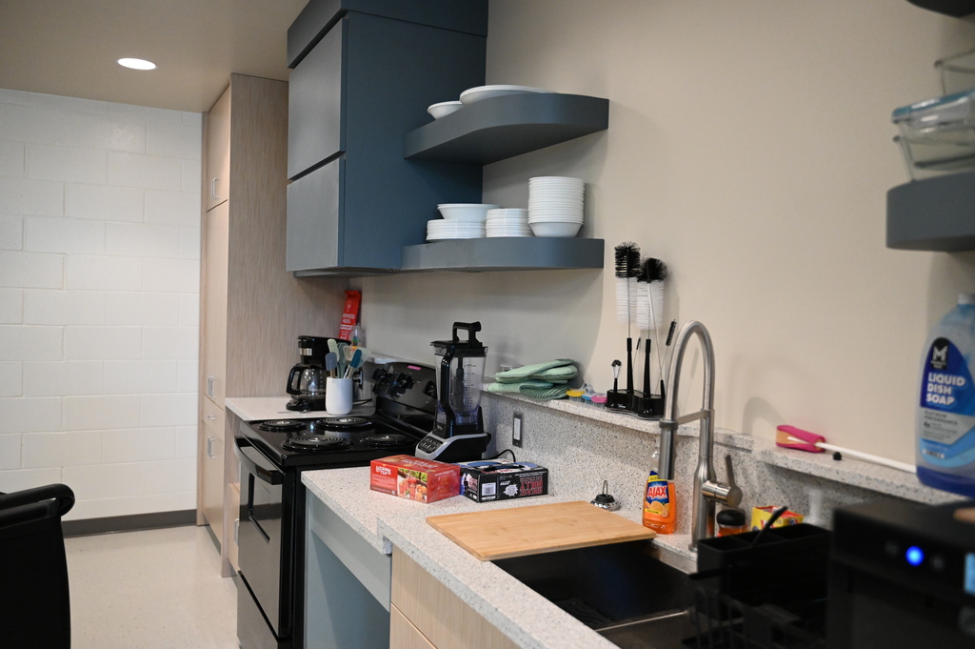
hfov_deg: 65.5
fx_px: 758
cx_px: 488
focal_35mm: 28
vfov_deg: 46.3
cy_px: 324
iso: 6400
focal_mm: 28
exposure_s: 1/1600
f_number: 2.8
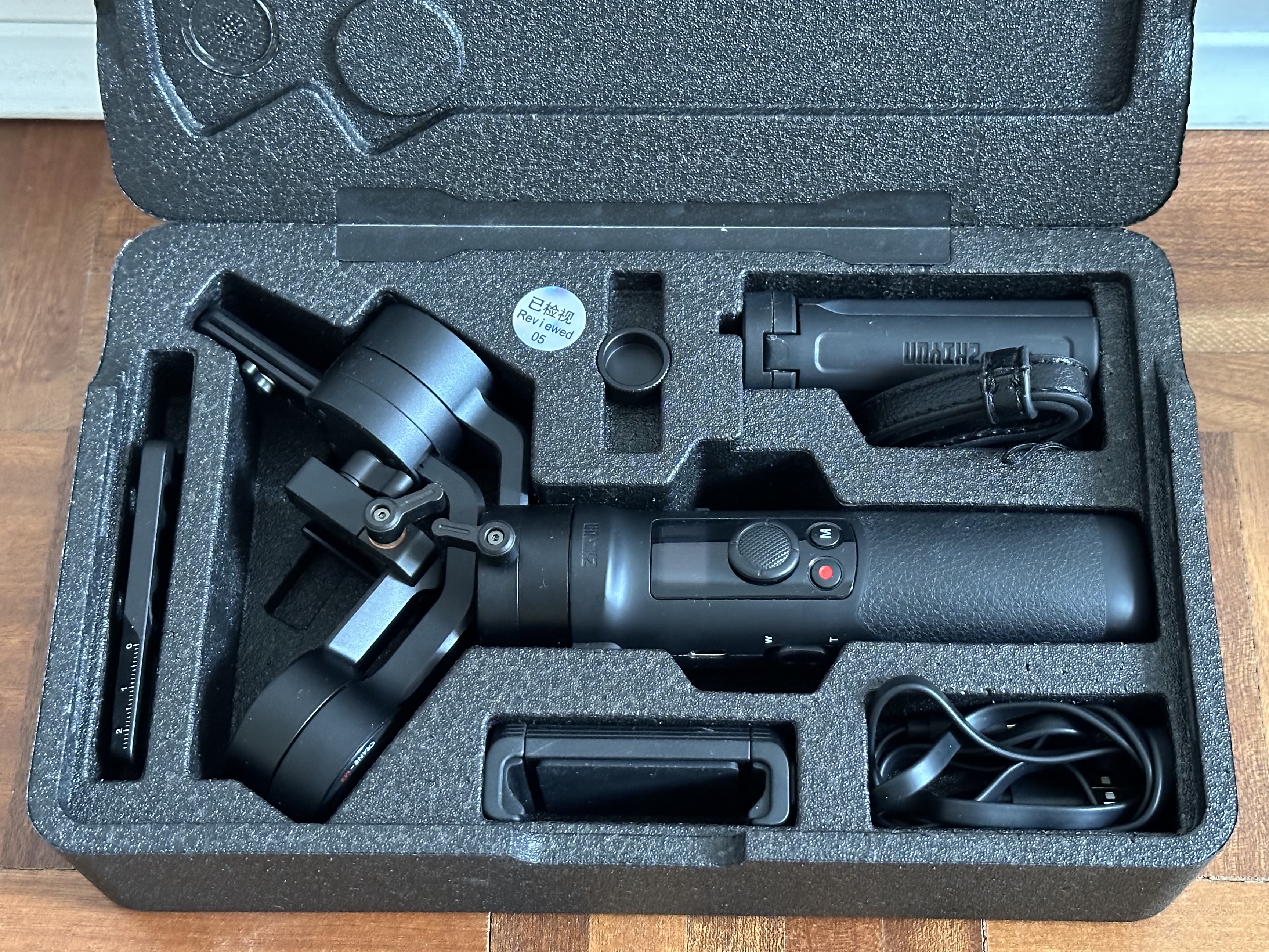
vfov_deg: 26.1
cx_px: 678
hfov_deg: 34.3
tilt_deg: -65.6
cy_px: 501
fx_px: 2053
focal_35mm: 56
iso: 640
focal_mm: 6.86
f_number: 1.78
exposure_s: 1/30
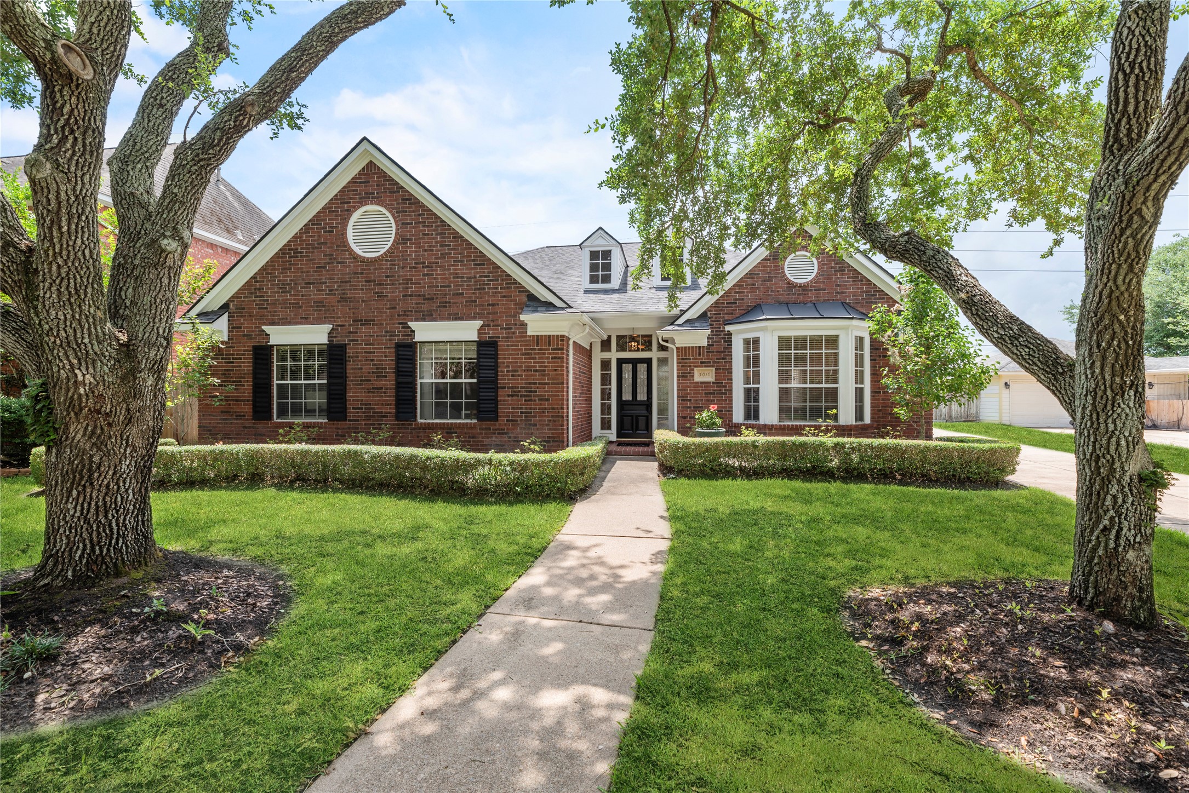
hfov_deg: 100.4
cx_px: 594
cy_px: 396
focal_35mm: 15
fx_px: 496
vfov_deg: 77.4
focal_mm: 15
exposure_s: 1/80
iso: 100
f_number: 8
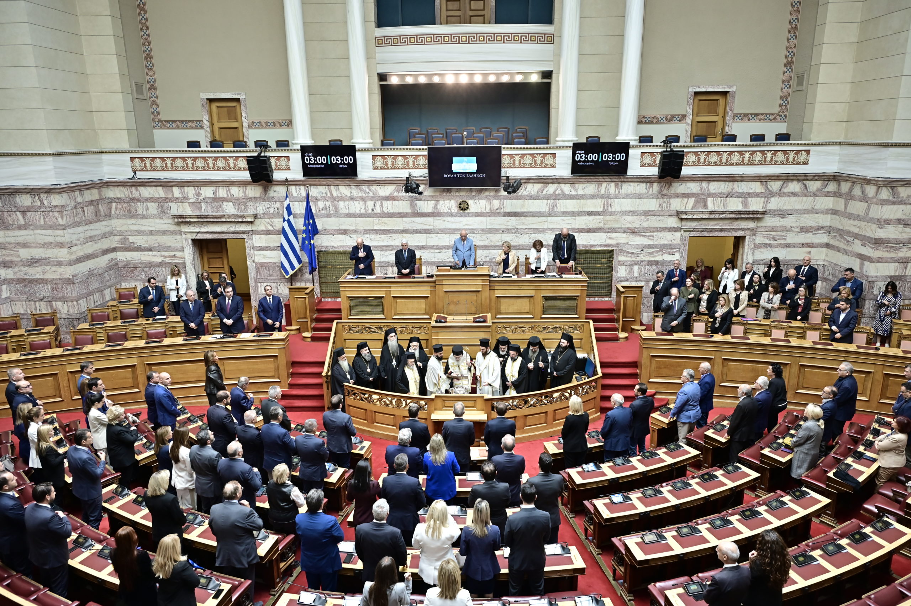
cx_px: 456
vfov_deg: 53.1
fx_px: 607
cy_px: 303
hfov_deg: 73.8
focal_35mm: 24
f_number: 4
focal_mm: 24
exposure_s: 1/200
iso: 1000
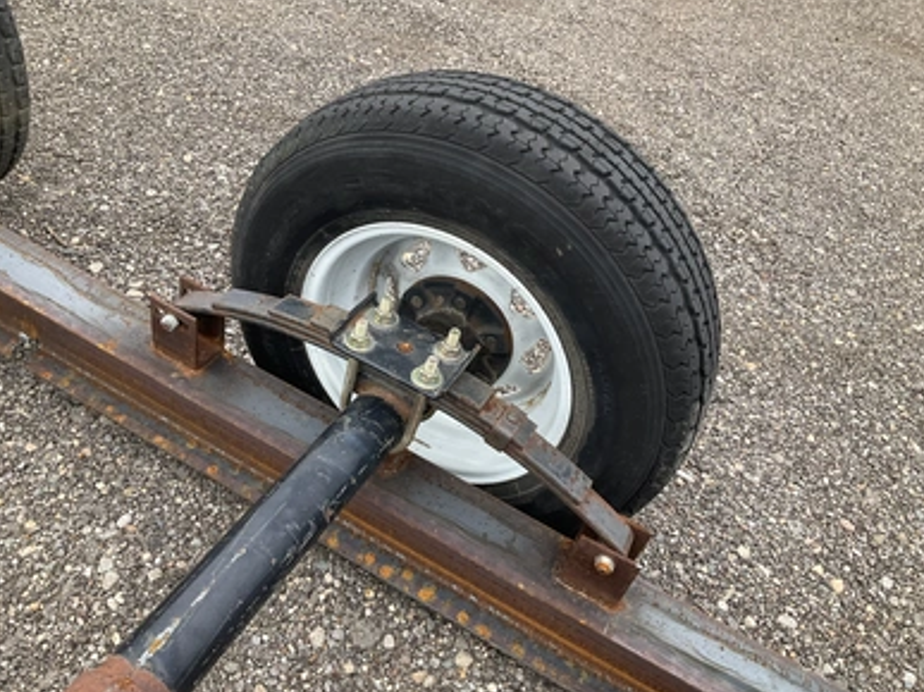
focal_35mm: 30
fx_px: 801
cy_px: 339
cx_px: 461
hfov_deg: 60.0
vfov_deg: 46.8
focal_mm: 3
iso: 25
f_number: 1.8
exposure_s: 1/469
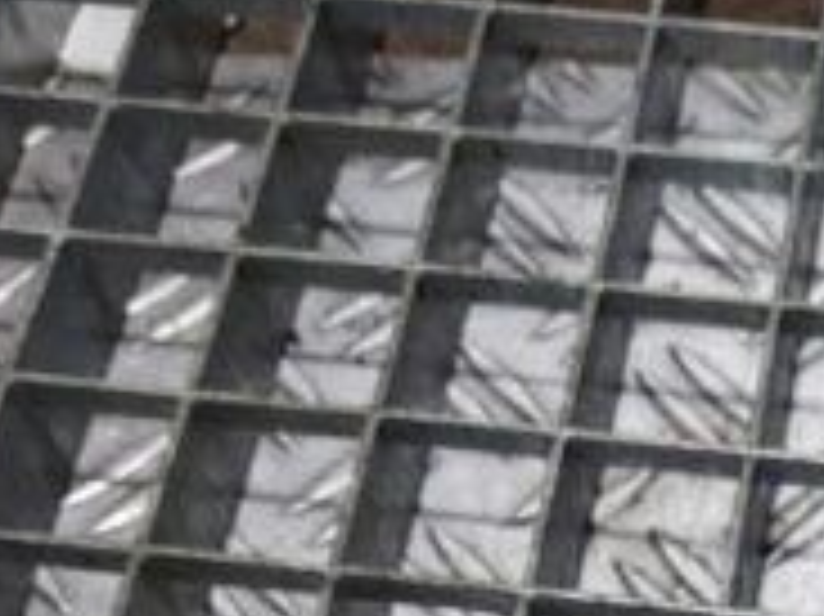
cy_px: 980
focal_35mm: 82
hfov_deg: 22.7
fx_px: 1951
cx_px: 860
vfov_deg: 16.1
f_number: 1.8
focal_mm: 5.23
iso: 160
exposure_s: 1/50
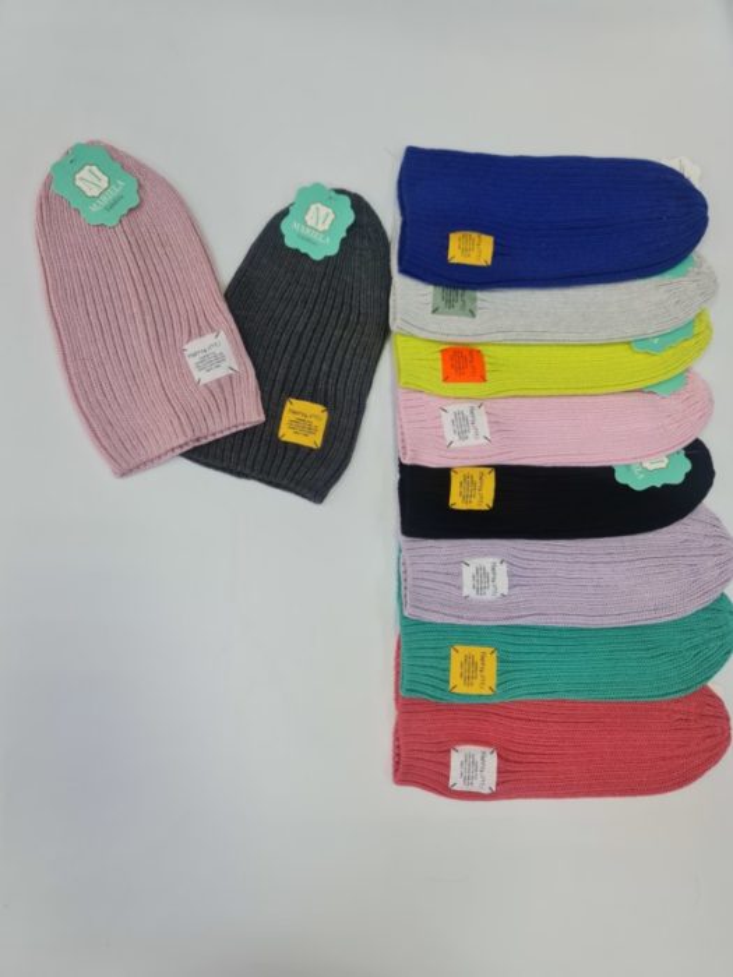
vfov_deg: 69.4
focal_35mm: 25
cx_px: 366
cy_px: 488
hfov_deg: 54.9
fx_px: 706
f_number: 1.8
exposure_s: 1/100
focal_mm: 7
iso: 100
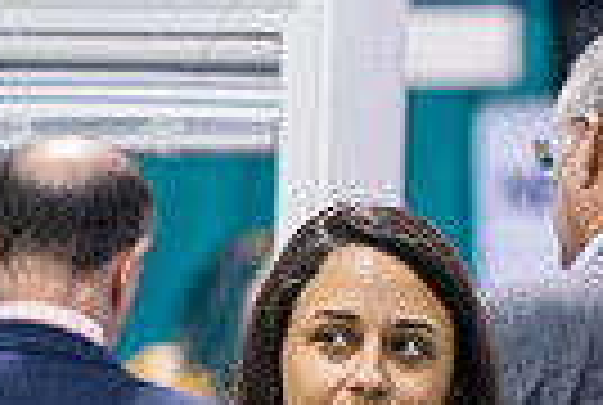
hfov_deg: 3.3
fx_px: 10576
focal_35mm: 630
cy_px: 763
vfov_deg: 2.2
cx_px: 513
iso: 3200
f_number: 3.5
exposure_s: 1/160
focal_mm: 146
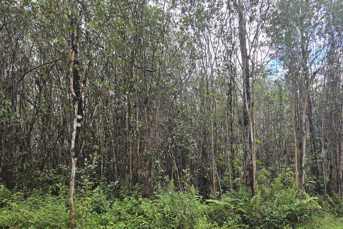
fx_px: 257
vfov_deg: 47.5
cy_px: 143
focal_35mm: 27
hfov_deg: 67.2
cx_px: 191
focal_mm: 5.4
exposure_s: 1/1123
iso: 80
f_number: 1.8
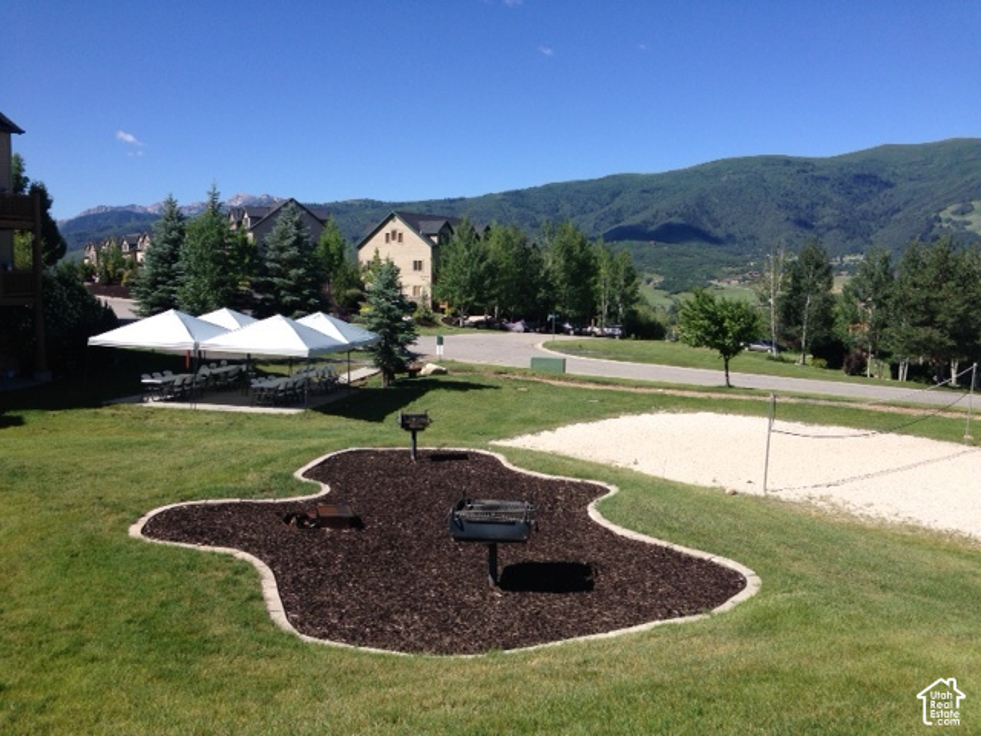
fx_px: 935
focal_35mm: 33
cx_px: 490
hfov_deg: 55.4
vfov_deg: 42.9
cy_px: 368
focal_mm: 4.12
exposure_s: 1/1595
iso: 50
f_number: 2.4
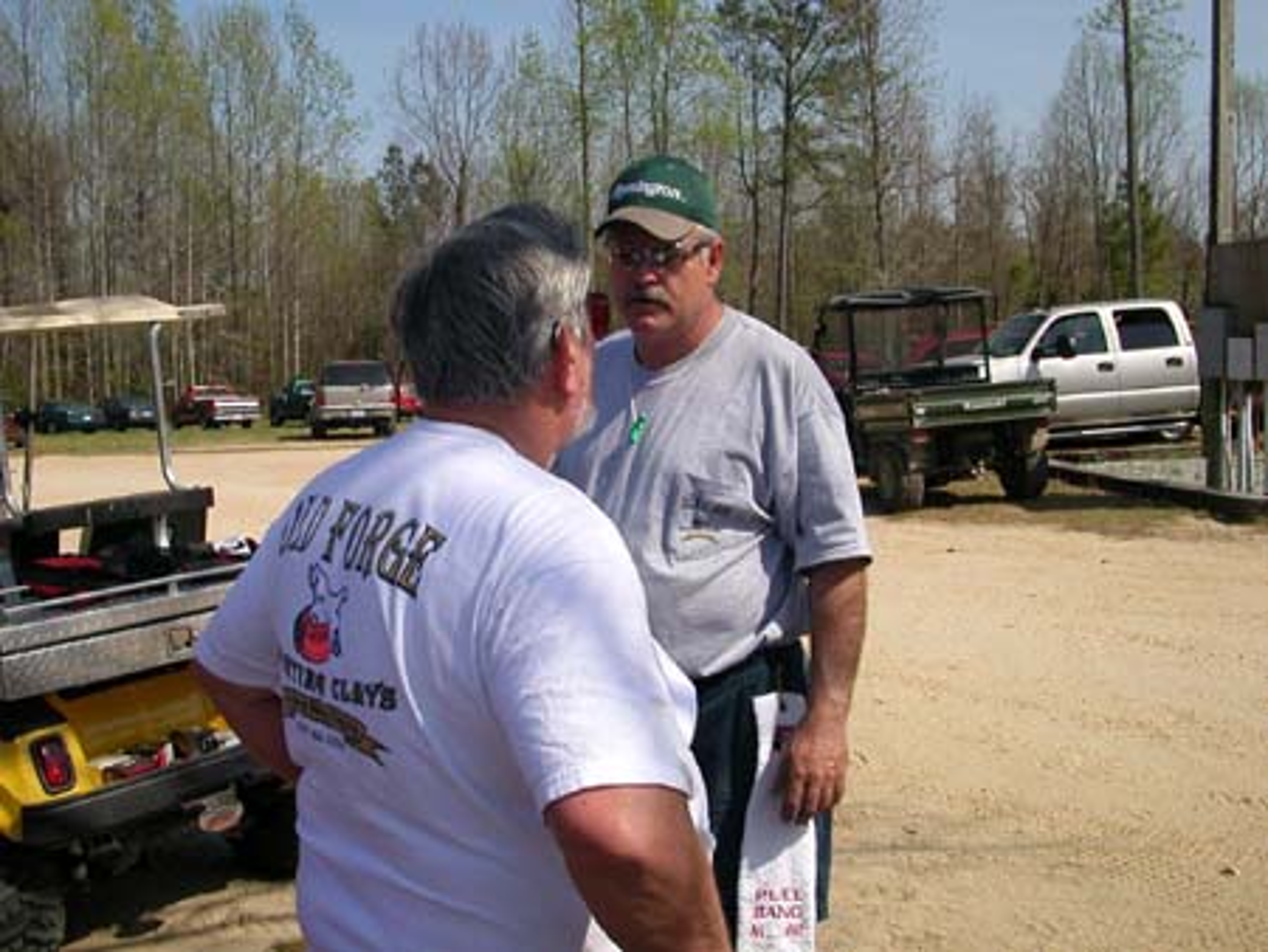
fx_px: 1356
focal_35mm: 37
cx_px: 634
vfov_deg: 38.7
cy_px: 476
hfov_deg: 50.1
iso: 100
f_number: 4.5
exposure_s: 1/887
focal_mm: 5.6
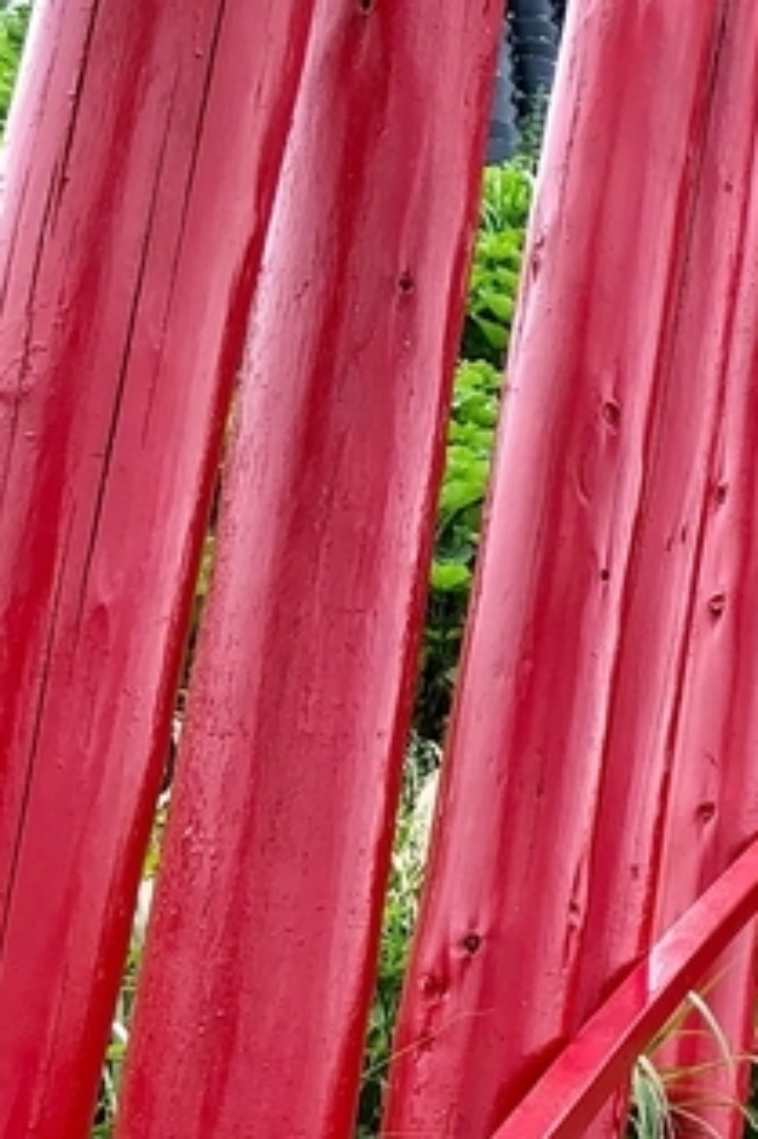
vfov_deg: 20.5
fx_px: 3003
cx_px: 1360
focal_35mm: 95
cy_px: 1241
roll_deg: -3.3
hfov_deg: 13.0
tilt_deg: +20.3
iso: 20
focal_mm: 4
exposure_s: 1/168
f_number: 1.8
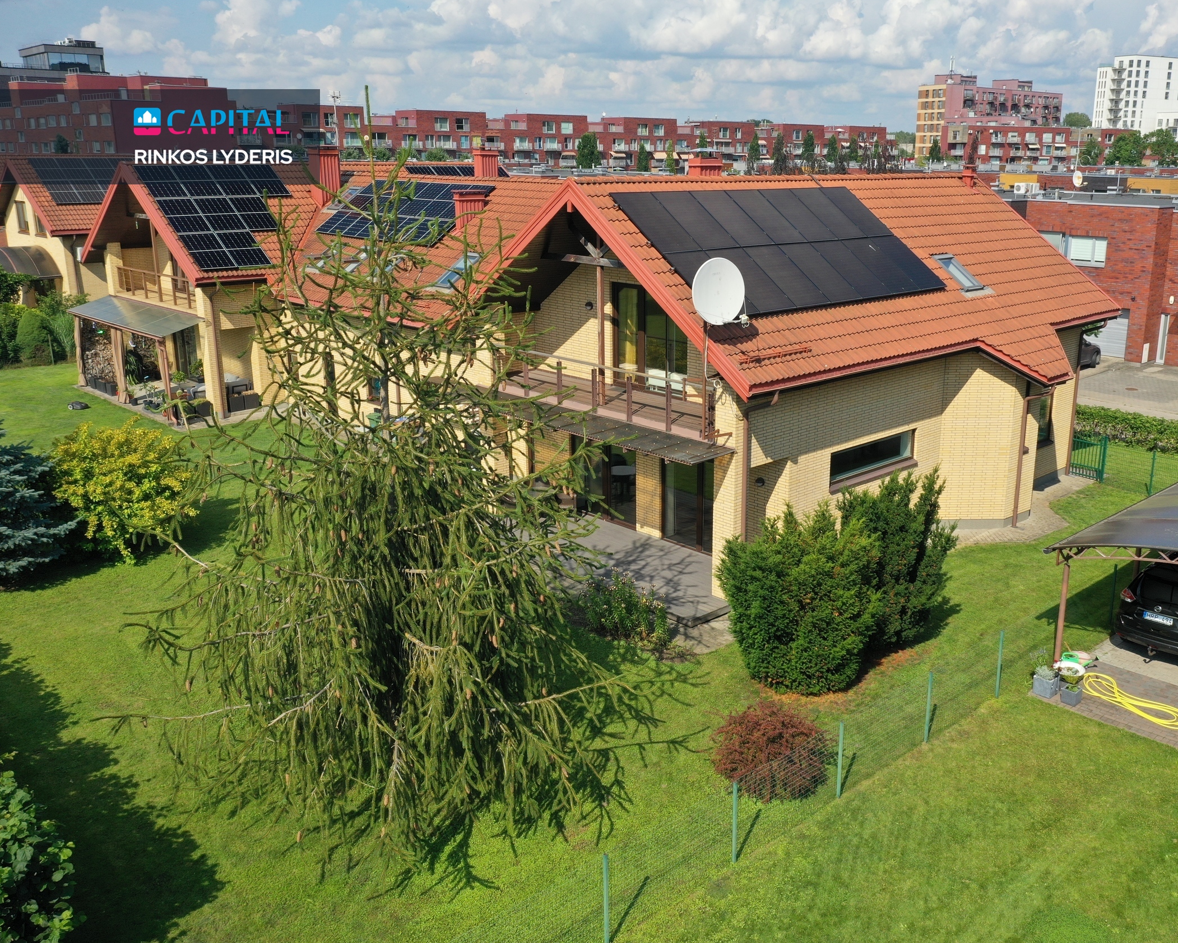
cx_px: 709
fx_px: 1116
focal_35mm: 32
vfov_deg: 45.8
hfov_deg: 55.2
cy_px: 472
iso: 100
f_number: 5.6
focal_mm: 10.26
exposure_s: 1/500
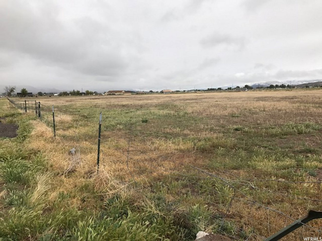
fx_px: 260
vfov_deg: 49.7
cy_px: 120
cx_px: 161
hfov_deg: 63.4
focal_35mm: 28
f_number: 1.8
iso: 20
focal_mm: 3.99
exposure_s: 1/3300
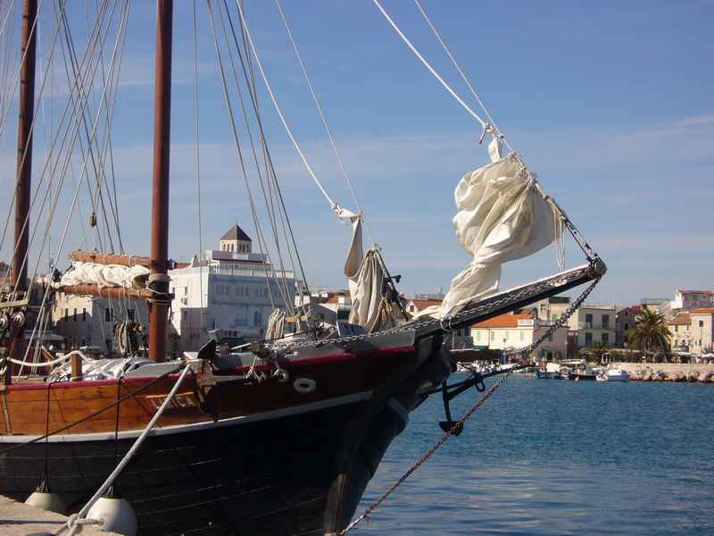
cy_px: 268
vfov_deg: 21.0
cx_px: 357
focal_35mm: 70
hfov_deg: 27.8
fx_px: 1444
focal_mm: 11.5
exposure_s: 1/250
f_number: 8
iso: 80
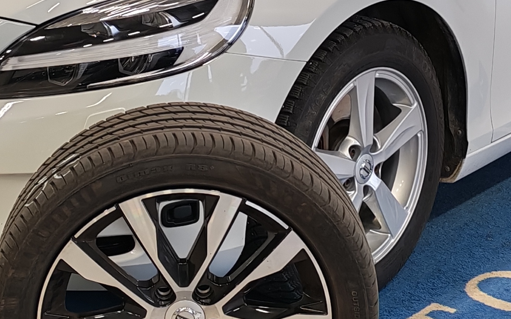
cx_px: 247
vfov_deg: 11.9
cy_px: 32
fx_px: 1518
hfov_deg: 19.1
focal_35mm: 109
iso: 125
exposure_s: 1/100
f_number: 1.9
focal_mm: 6.12
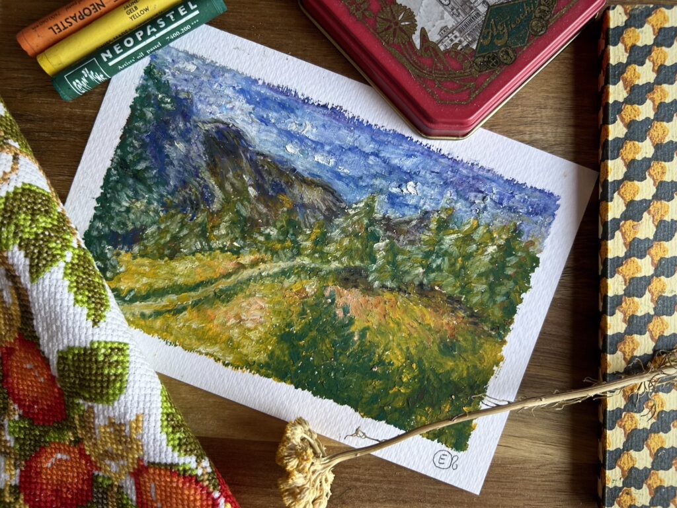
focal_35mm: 26
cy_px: 254
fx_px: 508
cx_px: 338
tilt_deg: -89.0
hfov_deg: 67.3
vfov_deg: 53.1
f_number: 1.5
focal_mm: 5.7
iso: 80
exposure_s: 1/121
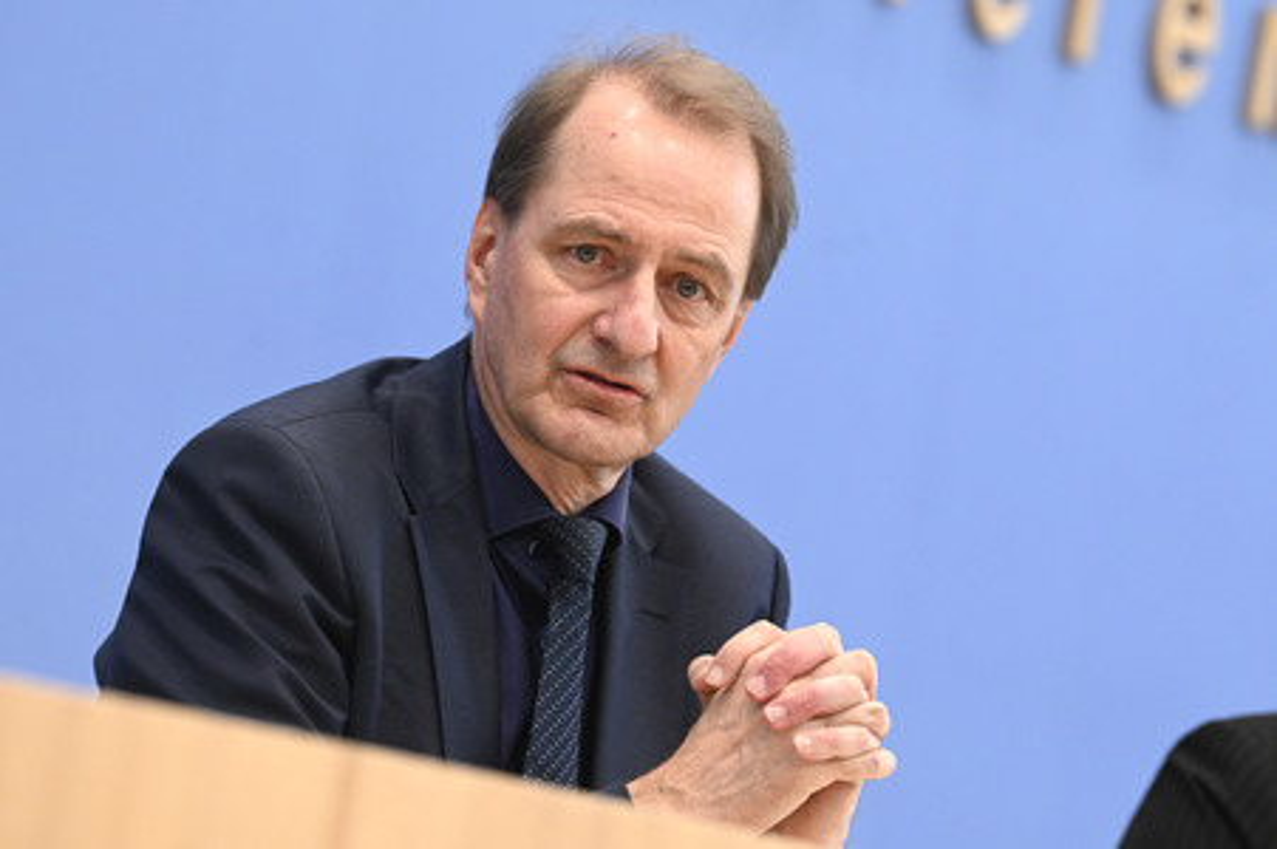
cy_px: 424
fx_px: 6557
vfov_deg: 7.4
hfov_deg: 11.1
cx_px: 638
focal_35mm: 185
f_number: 5.6
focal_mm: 185
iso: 3200
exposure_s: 1/400
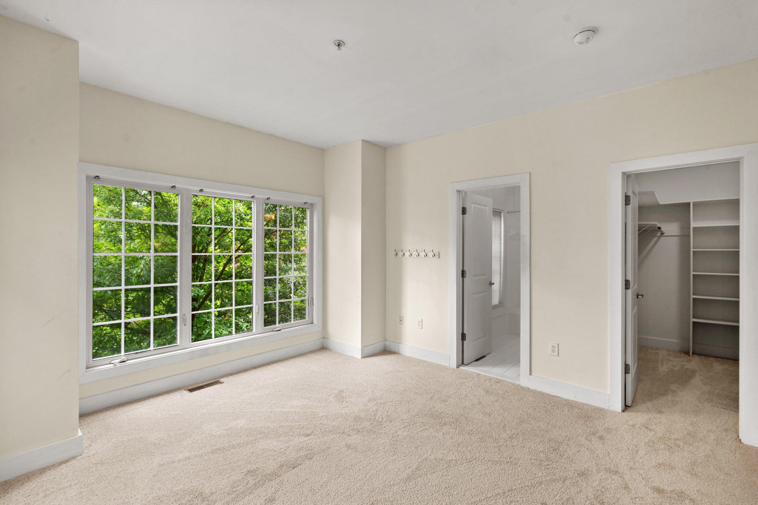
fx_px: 337
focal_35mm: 16
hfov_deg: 96.7
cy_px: 252
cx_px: 379
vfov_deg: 73.7
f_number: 8
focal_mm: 16
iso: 400
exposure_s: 1/4
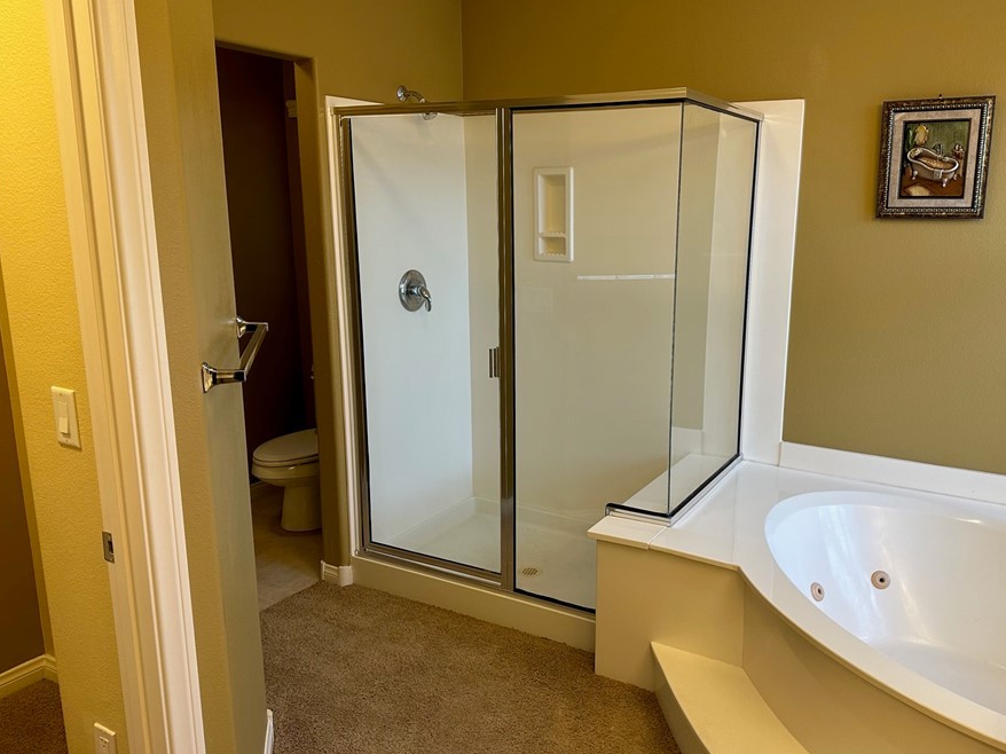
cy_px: 378
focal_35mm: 28
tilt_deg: -13.5
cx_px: 577
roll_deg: -0.8
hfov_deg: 63.1
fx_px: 814
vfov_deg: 49.7
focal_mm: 6.86
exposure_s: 1/120
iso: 160
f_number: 1.78
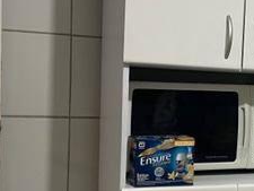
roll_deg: -2.2
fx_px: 543
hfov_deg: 25.1
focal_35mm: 74
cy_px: 124
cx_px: 252
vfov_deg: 19.9
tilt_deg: -4.6
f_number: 1.6
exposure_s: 1/60
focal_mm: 4.2
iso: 250
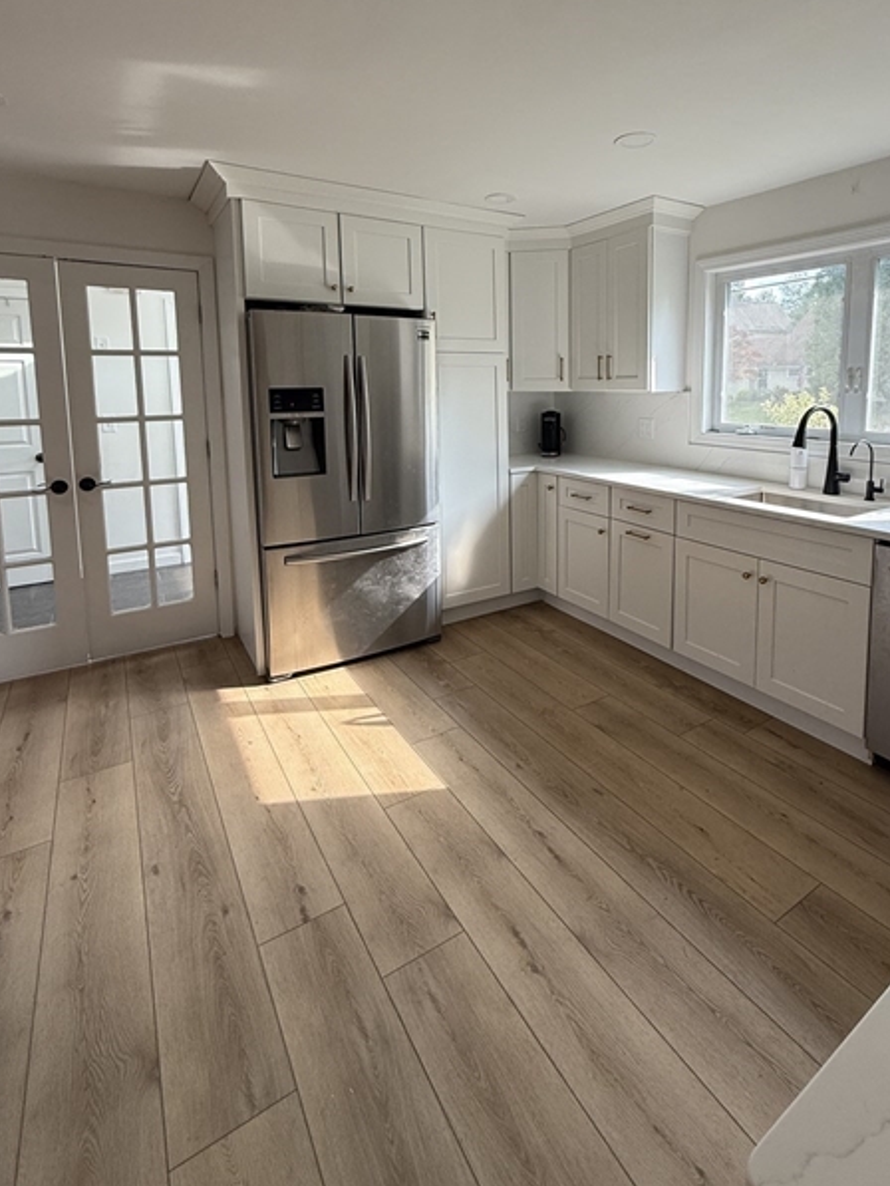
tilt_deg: -5.6
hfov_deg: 71.1
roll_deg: +0.0
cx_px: 517
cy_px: 447
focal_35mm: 18
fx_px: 617
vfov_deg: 86.1
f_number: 2.2
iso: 100
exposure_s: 1/120
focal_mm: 2.22
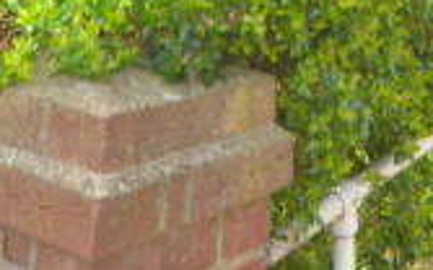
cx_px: 307
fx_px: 813
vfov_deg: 14.9
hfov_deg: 29.5
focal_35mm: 69
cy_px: -292
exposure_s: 1/200
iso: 100
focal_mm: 11.5
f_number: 4.5
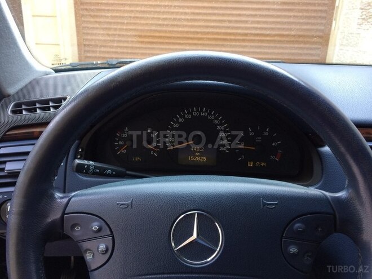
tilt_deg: -19.8
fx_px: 312
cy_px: 140
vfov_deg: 48.2
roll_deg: -2.0
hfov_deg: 61.7
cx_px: 186
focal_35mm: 29
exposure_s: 1/33
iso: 125
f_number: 2.2
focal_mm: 4.15
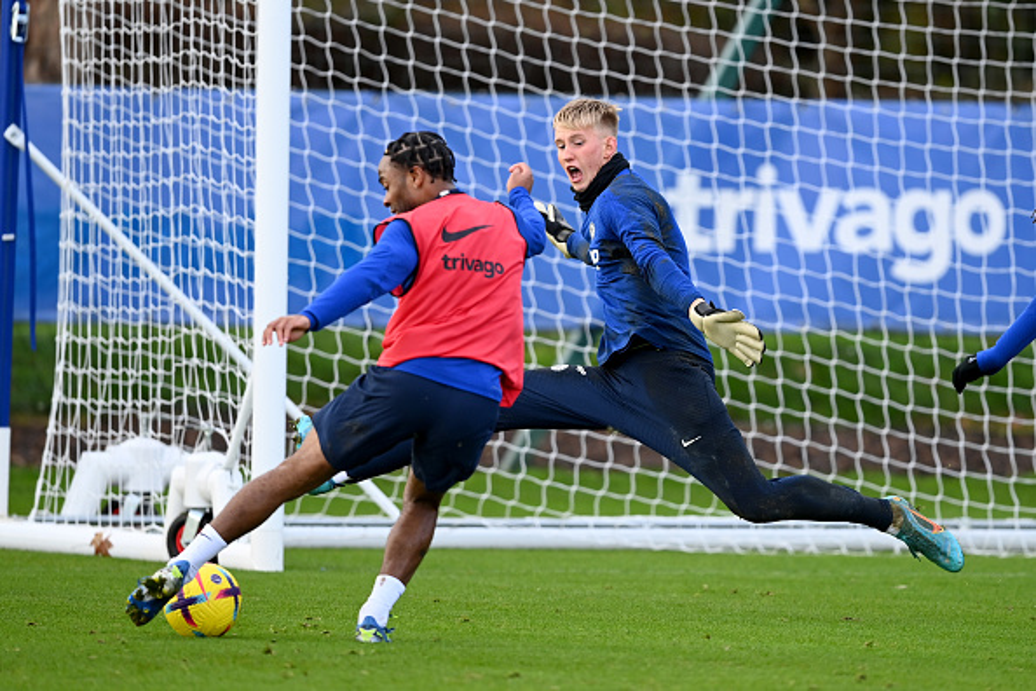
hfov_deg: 5.2
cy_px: 346
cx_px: 518
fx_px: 11510
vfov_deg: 3.4
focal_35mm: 400
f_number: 2.8
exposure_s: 1/1600
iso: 800
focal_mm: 400
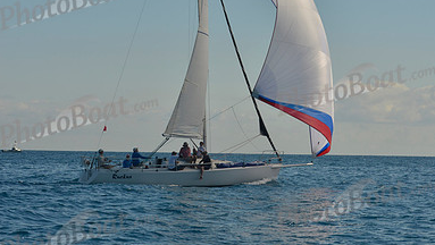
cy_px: 44
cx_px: 218
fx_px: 1281
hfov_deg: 19.3
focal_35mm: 111
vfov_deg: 10.9
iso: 200
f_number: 9
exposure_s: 1/640
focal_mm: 70
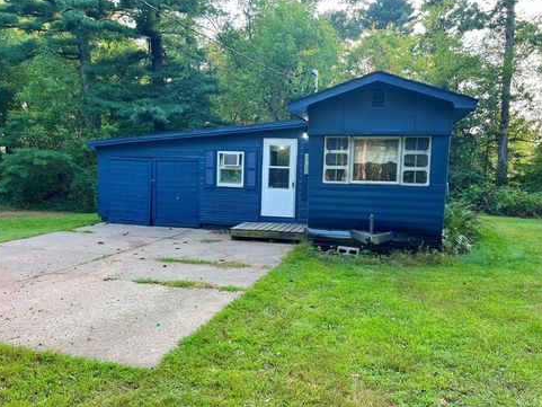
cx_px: 275
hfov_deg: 65.3
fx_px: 423
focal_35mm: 27
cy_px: 205
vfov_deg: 51.4
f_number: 1.5
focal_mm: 5.7
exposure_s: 1/168
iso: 40
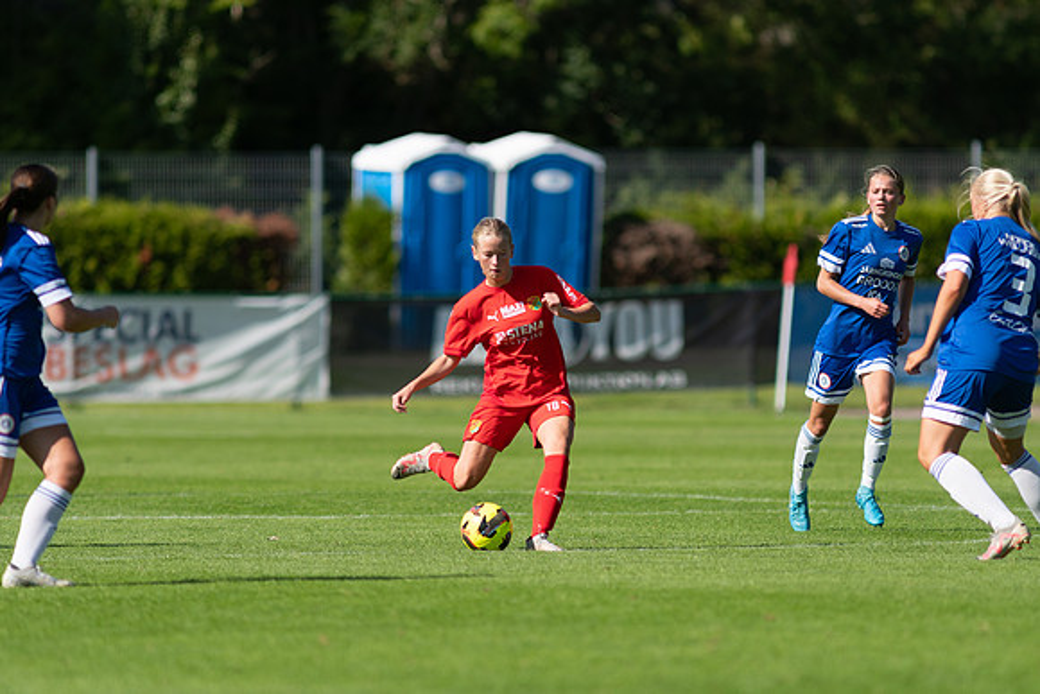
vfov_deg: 3.1
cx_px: 520
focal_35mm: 450
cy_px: 347
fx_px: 13002
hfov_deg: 4.6
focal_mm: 300
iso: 160
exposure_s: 1/3200
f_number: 3.2
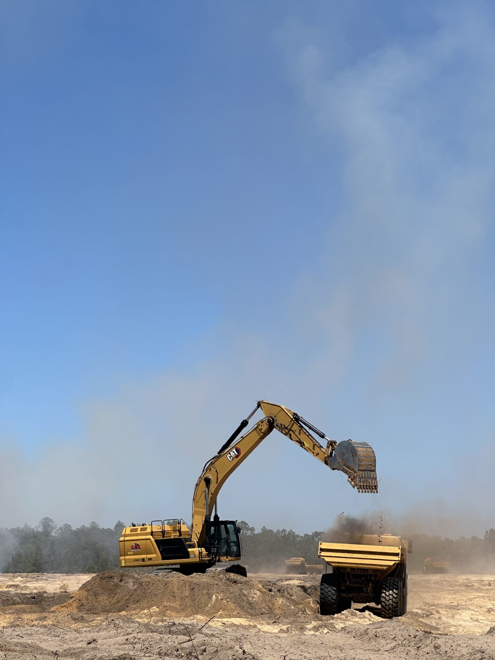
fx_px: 1468
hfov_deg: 19.1
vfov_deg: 25.3
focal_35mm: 77
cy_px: 330
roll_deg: -0.5
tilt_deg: +9.5
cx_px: 248
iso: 32
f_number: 2.8
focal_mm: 9
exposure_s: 1/1096
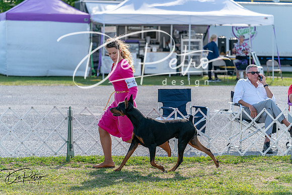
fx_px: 1120
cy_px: 98
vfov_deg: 9.9
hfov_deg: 14.9
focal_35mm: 138
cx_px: 146
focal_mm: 138
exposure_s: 1/1600
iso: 640
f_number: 4.5
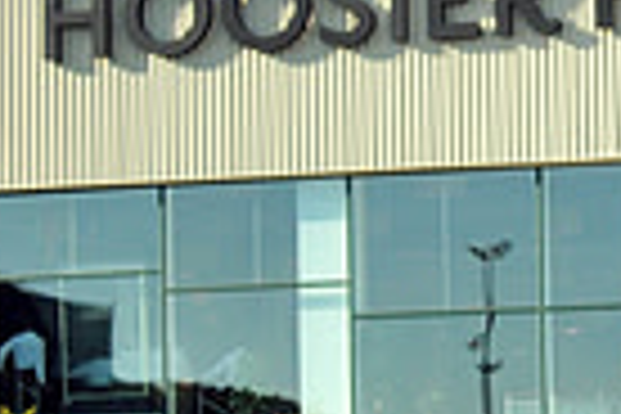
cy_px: 560
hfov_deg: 10.6
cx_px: 1269
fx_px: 3036
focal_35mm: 176
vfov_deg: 7.7
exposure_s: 1/3200
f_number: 4
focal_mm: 28
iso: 640
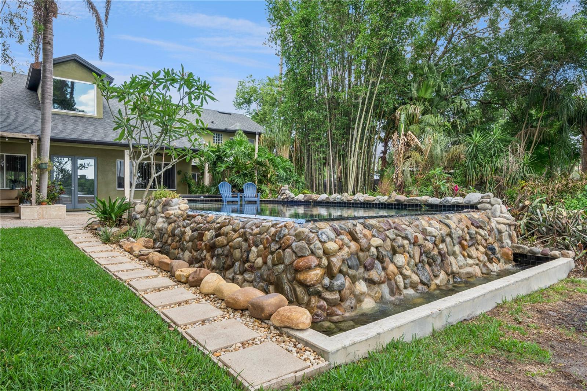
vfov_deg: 57.2
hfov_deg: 78.6
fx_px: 359
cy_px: 196
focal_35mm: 22
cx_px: 294
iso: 125
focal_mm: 22
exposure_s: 1/10
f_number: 18
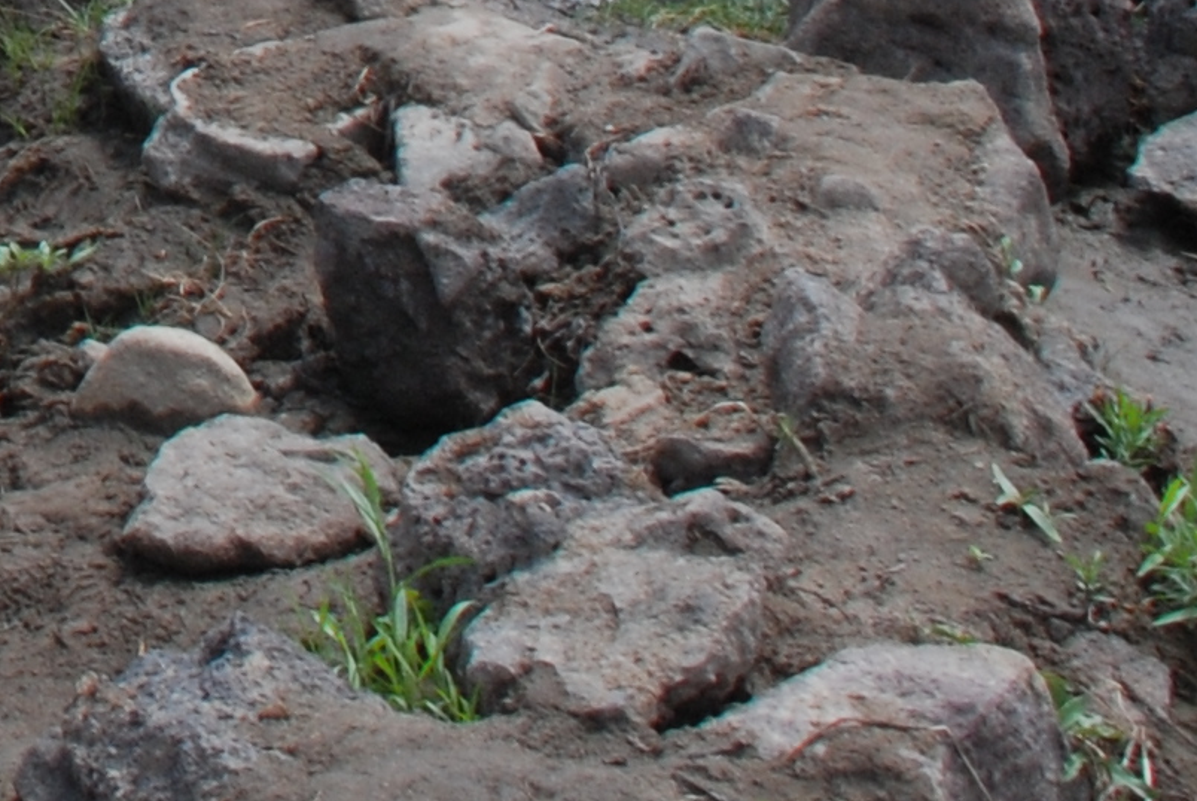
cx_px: -846
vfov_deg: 9.8
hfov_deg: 14.2
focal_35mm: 130
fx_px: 4327
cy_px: -826
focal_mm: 18
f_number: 16
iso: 250
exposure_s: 1/60
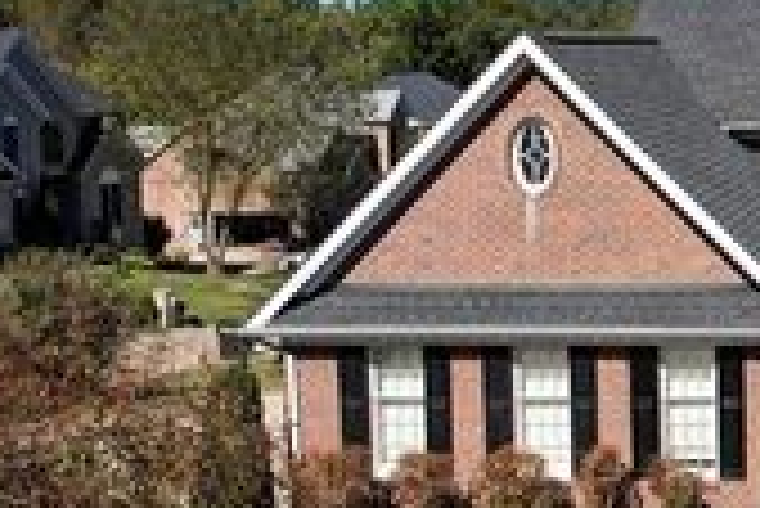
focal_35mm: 65
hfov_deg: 26.6
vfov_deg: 20.8
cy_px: 128
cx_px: 967
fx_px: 1373
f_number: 2.8
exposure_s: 1/3000
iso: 120
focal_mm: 8.4
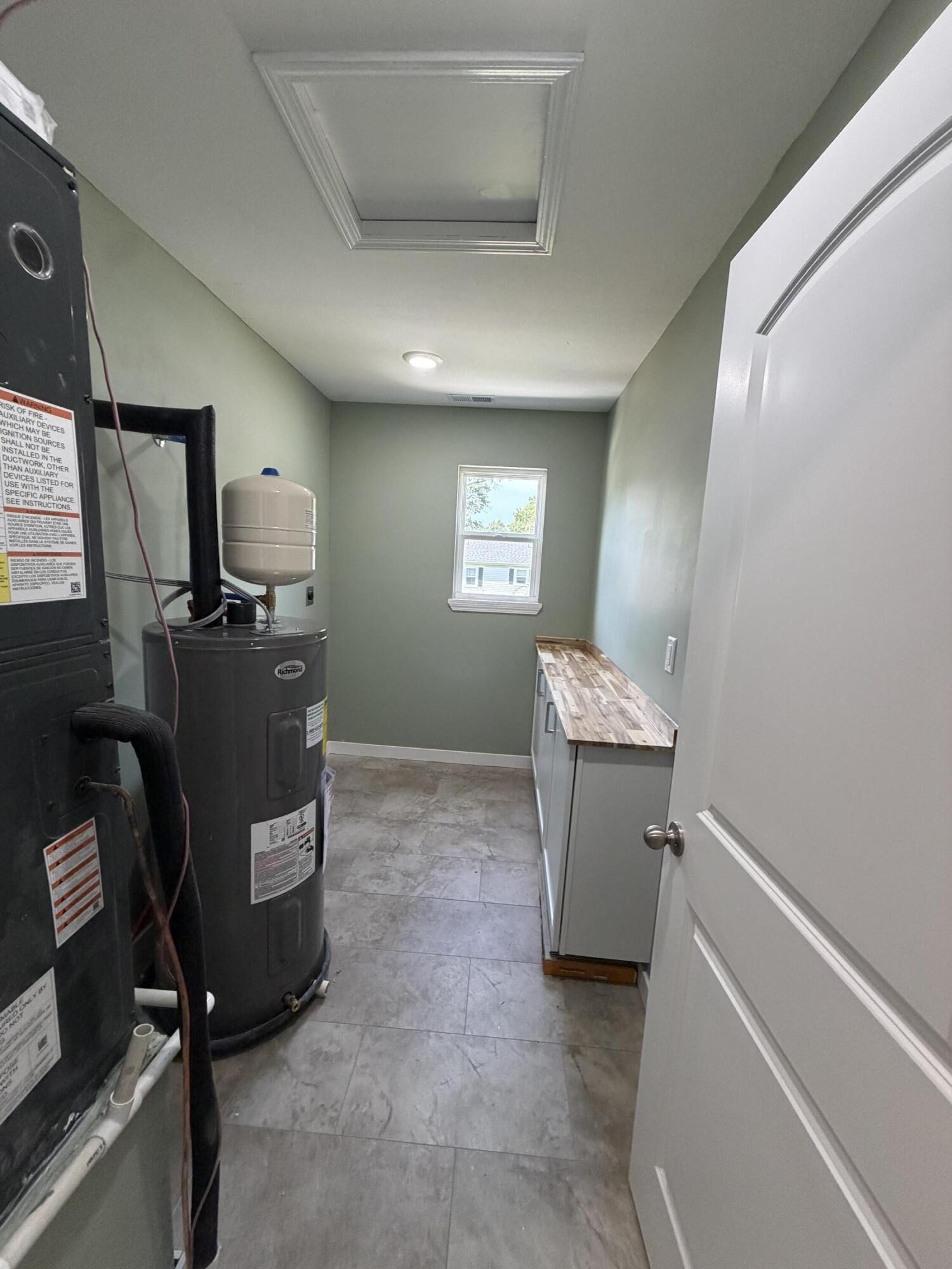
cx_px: 476
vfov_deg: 102.1
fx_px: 513
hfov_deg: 85.7
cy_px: 634
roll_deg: -2.3
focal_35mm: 14
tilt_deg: -7.0
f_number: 2.2
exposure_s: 1/120
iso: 250
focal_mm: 2.22
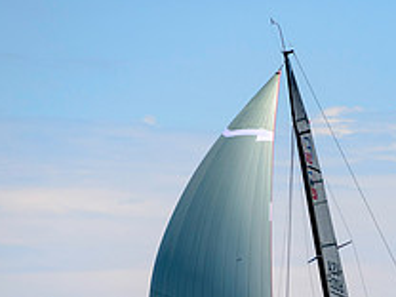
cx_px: 346
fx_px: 6143
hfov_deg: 3.7
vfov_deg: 2.8
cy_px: 315
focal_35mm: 537
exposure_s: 1/3200
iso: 250
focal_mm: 200
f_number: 4.5
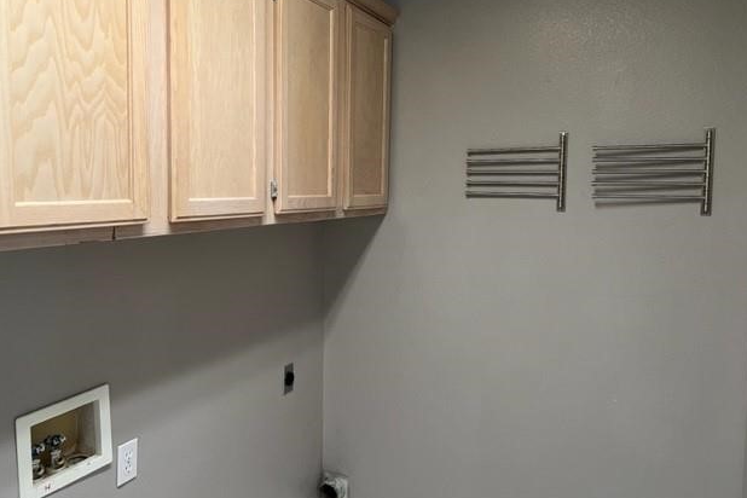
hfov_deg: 65.5
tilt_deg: -5.5
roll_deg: -1.3
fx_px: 581
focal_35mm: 28
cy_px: 216
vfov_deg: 46.3
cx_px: 365
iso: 160
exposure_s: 1/60
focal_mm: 5.7
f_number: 1.5
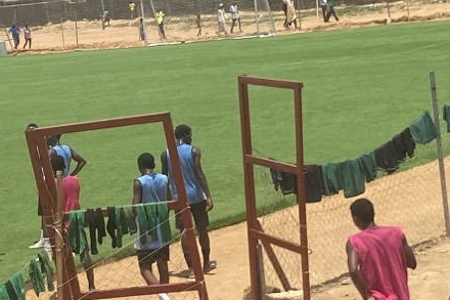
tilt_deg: -4.1
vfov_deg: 11.1
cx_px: 53
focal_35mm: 123
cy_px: 163
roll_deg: +8.1
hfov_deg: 16.5
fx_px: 1537
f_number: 1.8
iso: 32
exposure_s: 1/3401
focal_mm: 4.25
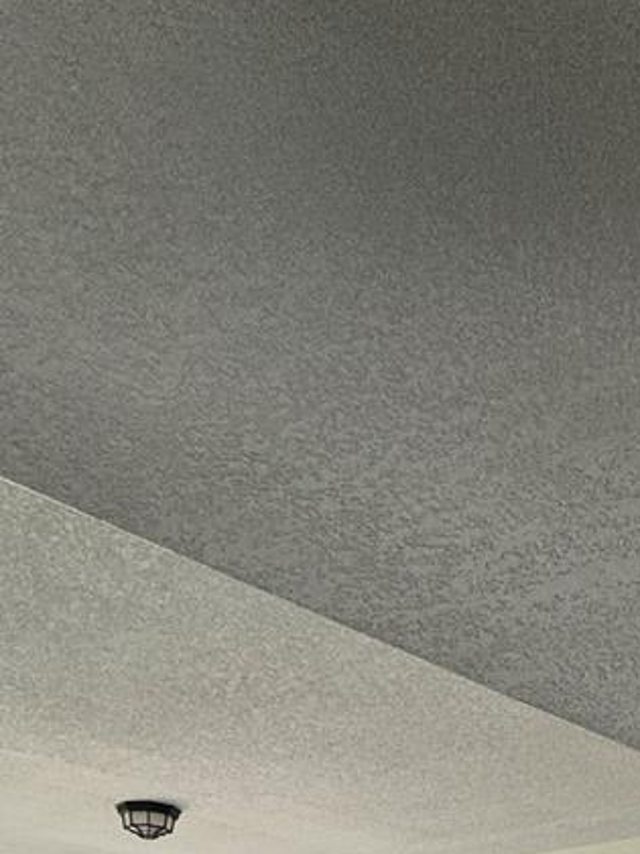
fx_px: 986
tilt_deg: -8.5
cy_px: 1200
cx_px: 329
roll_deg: -2.3
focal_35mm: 40
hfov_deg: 36.0
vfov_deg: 31.3
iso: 100
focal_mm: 2.22
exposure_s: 1/99
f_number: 2.2
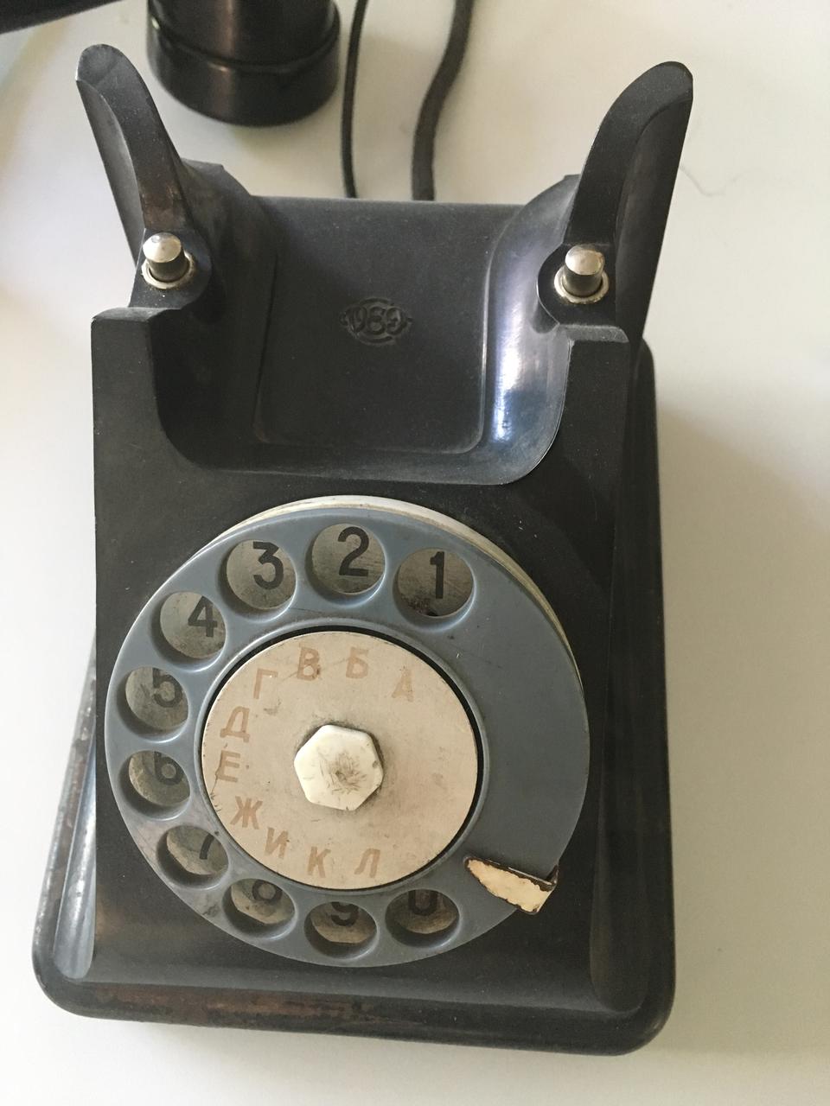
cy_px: 553
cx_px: 415
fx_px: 927
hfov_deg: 48.2
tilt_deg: -68.5
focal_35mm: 29
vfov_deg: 61.7
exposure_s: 1/17
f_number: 2.2
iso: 200
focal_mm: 4.15
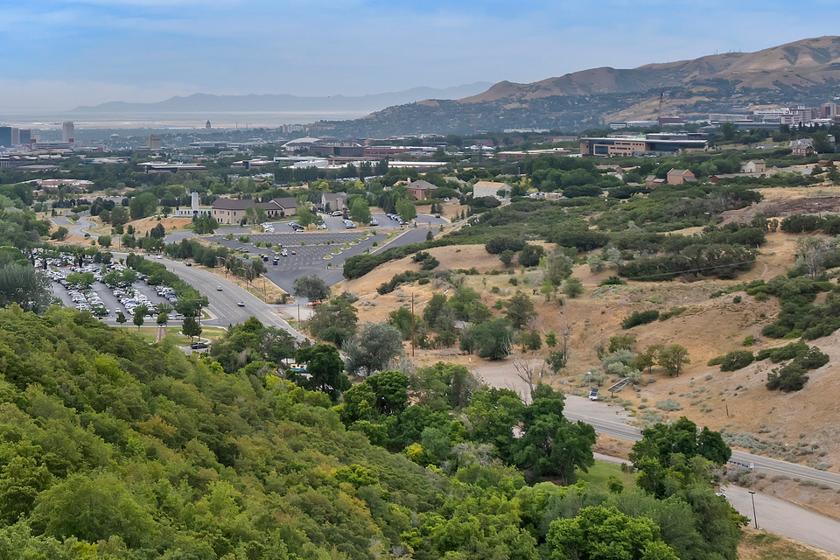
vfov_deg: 20.9
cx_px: 22
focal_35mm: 64
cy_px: 73
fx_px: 1493
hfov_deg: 29.6
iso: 160
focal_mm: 20
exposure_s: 1/250
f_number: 9
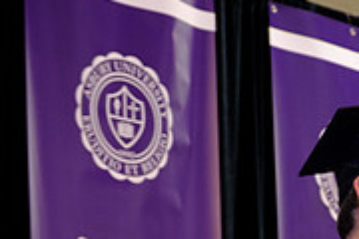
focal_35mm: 268
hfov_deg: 7.5
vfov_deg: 5.1
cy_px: 371
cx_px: 558
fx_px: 2672
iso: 800
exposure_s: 1/80
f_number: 4.5
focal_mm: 55
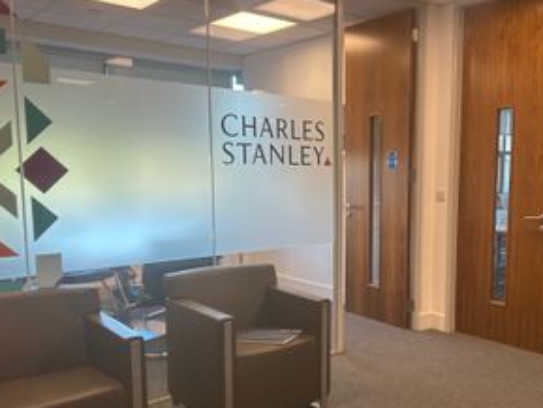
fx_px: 565
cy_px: 248
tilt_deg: -6.6
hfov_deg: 50.2
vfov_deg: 39.5
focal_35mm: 36
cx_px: 370
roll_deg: +0.3
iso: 64
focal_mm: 5.7
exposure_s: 1/100
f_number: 1.5
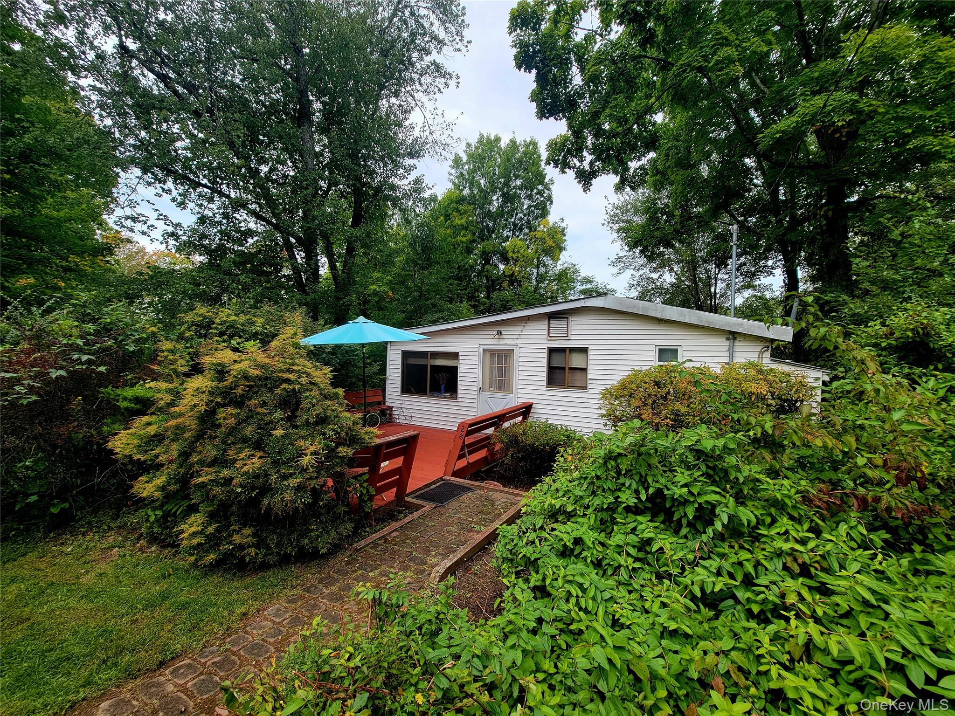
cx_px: 478
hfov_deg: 106.2
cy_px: 358
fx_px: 359
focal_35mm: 13
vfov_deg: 89.9
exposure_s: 1/625
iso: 50
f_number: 2.2
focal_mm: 2.2
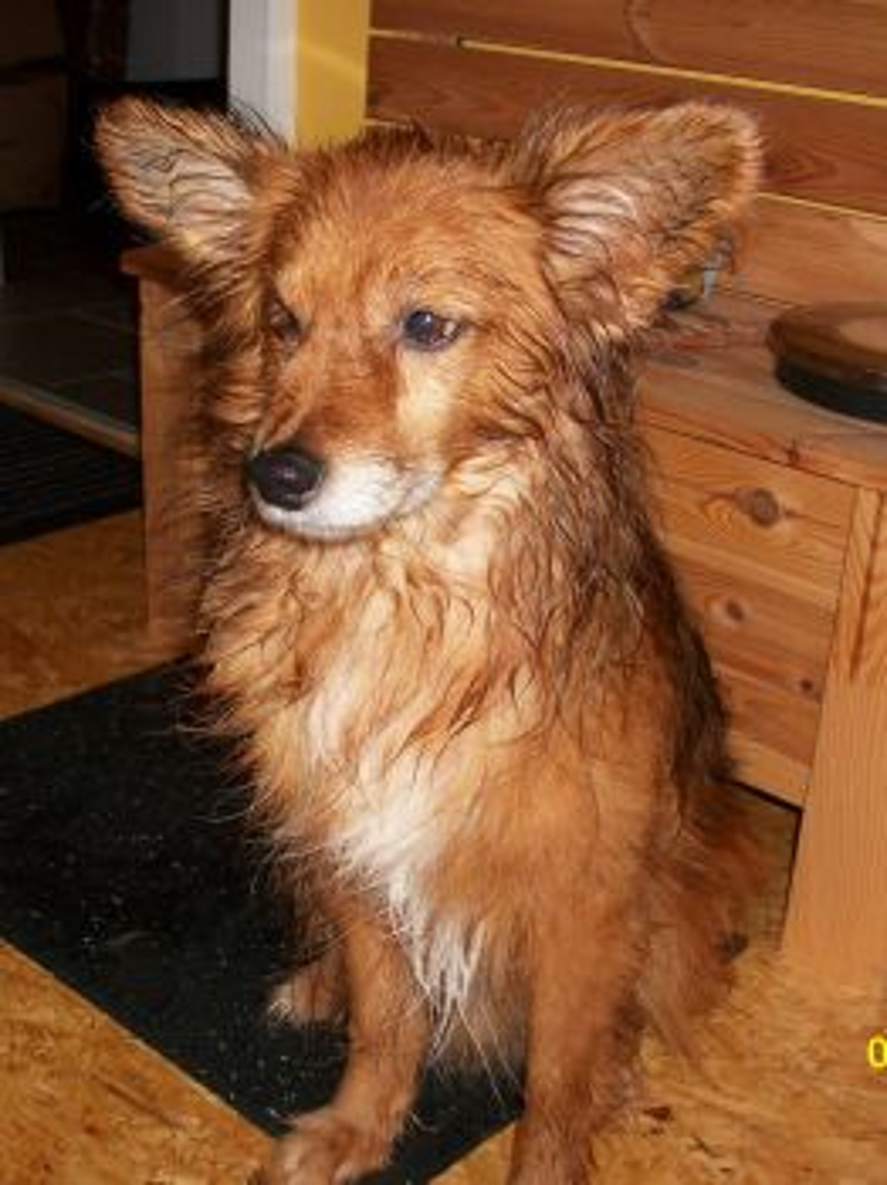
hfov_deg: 45.4
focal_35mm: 31
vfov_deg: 58.4
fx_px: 1060
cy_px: 592
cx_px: 444
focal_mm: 5.7
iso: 150
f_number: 2.9
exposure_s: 1/40
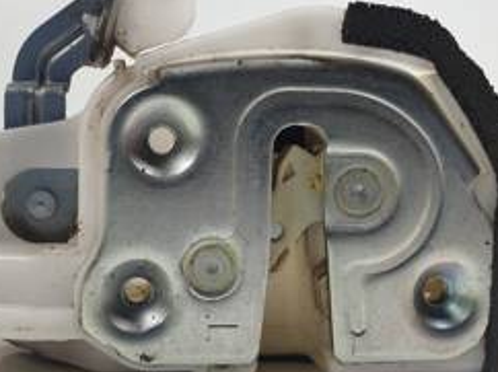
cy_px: 171
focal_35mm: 43
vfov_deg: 33.5
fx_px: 618
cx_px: 200
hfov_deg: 43.7
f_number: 2.4
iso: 50
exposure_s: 1/125
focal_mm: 4.3
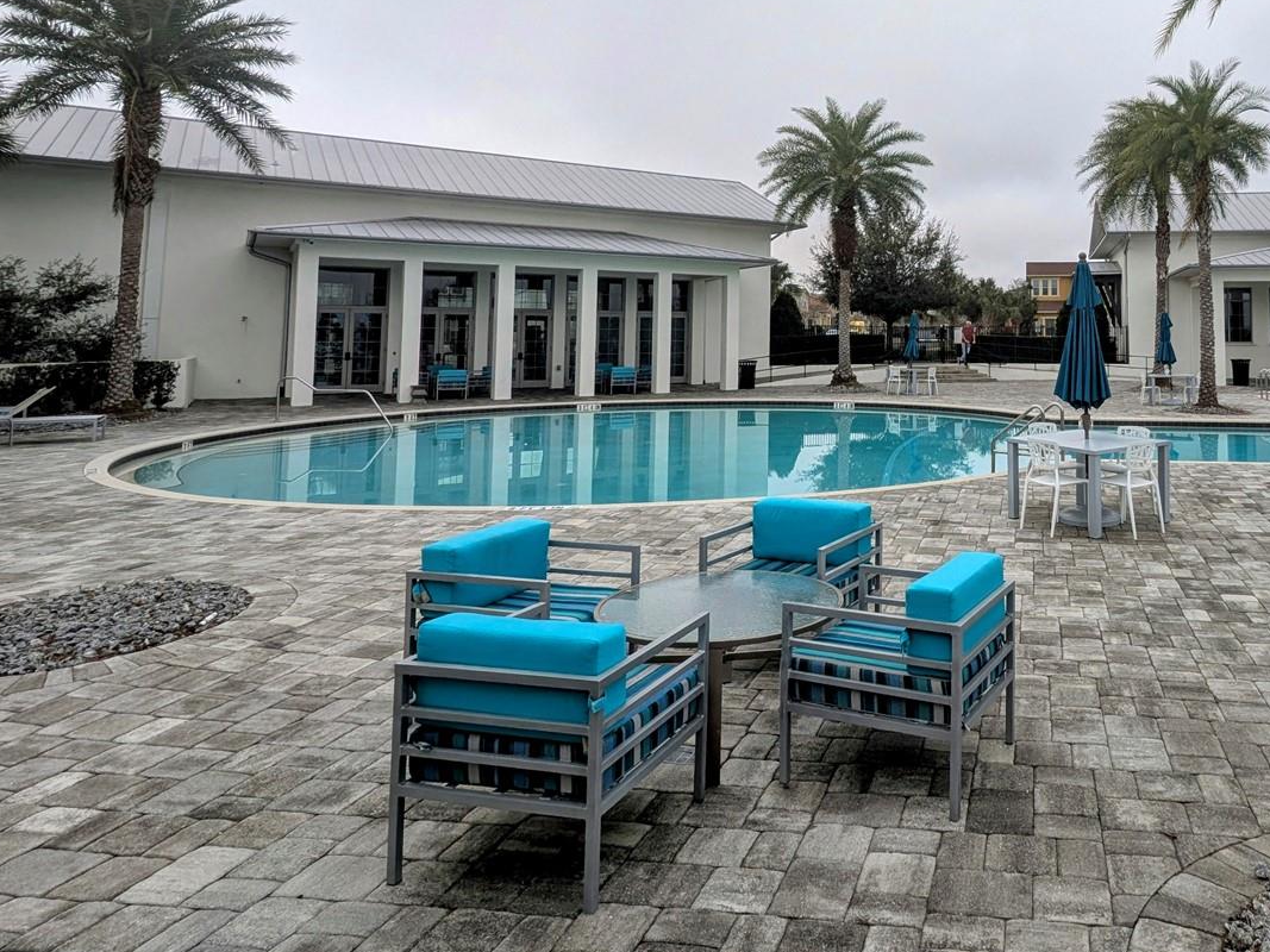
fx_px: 880
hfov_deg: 68.1
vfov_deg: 54.7
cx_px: 914
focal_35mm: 24
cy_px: 265
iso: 46
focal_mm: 2.22
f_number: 2.2
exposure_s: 1/797
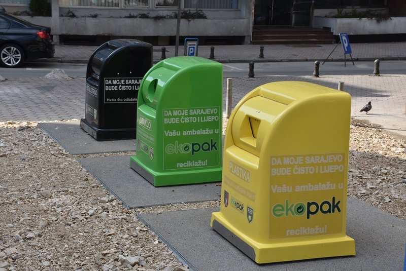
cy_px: 136
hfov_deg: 28.0
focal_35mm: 72
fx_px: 813
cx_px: 203
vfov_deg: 19.0
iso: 500
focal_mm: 48
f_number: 10
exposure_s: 1/400
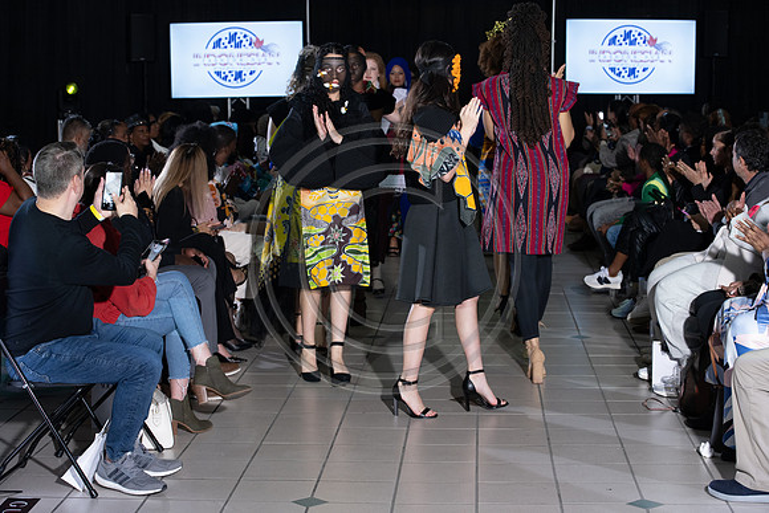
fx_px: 1496
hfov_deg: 28.8
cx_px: 384
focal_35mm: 70
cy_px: 256
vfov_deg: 19.5
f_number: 5.6
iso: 1250
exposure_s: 1/160
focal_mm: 70
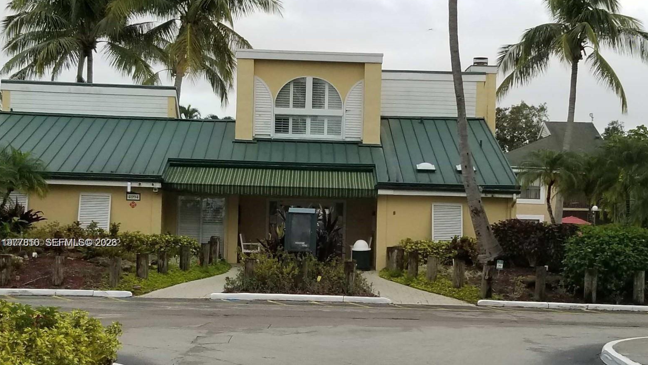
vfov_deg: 39.7
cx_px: 320
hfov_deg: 66.1
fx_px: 498
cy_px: 243
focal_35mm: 29
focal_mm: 4.25
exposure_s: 1/1172
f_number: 1.7
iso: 50
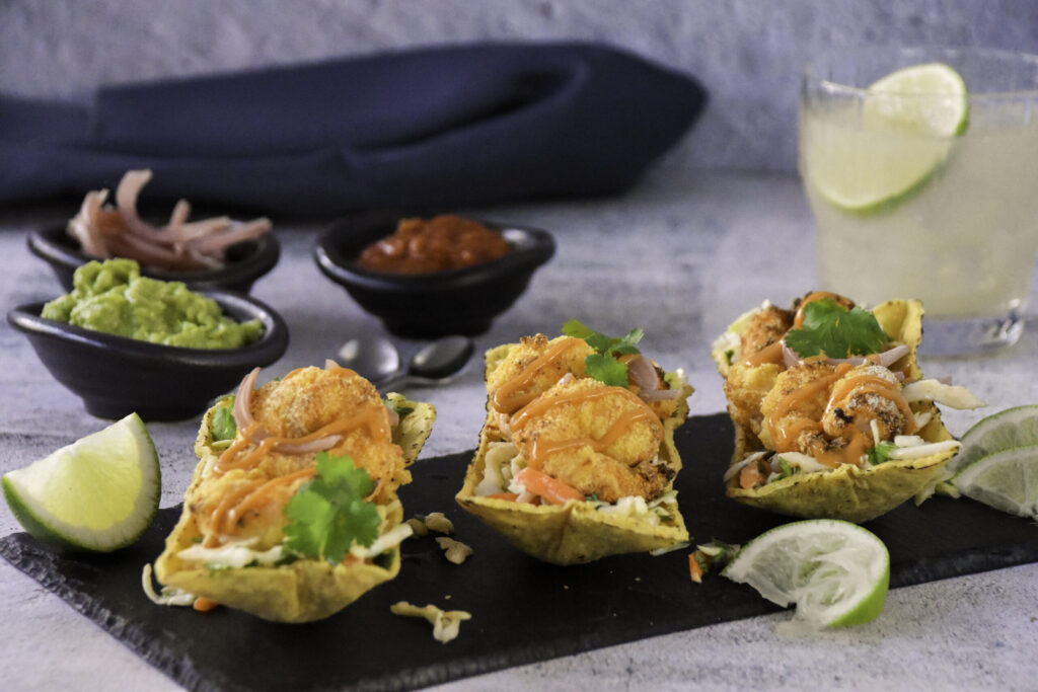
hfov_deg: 17.1
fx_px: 3460
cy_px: 346
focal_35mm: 120
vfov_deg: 11.4
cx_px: 519
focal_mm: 80
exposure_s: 1/250
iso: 5000
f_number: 5.6
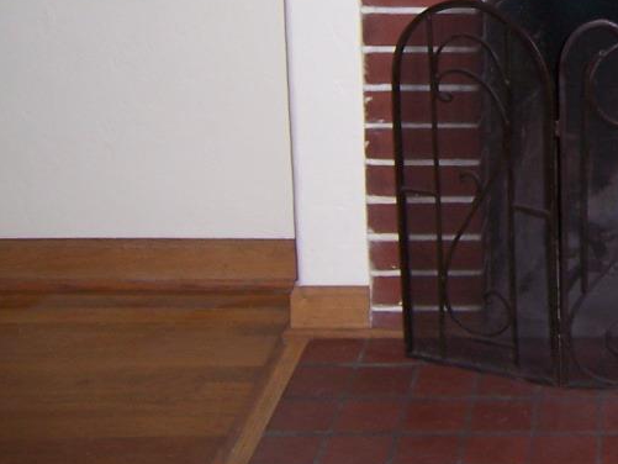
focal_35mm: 79
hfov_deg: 22.9
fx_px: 1411
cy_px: -74
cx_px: 718
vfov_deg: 17.9
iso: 80
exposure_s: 1/60
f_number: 2.8
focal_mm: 5.5
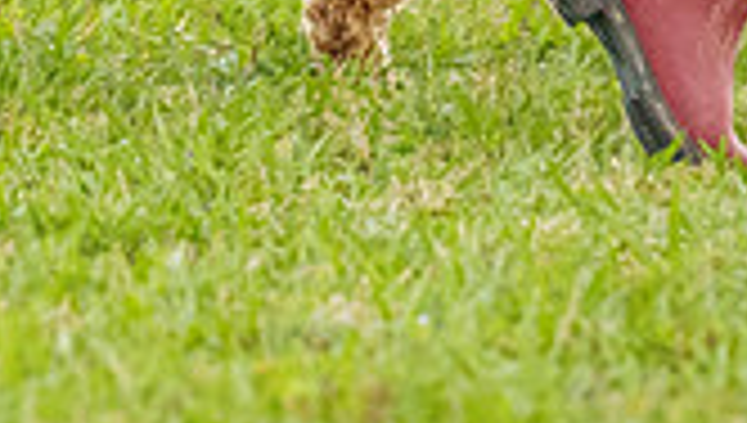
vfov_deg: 1.4
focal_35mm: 857
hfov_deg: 2.5
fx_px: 17002
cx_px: -117
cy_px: -322
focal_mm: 200
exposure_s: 1/1000
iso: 6400
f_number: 5.6
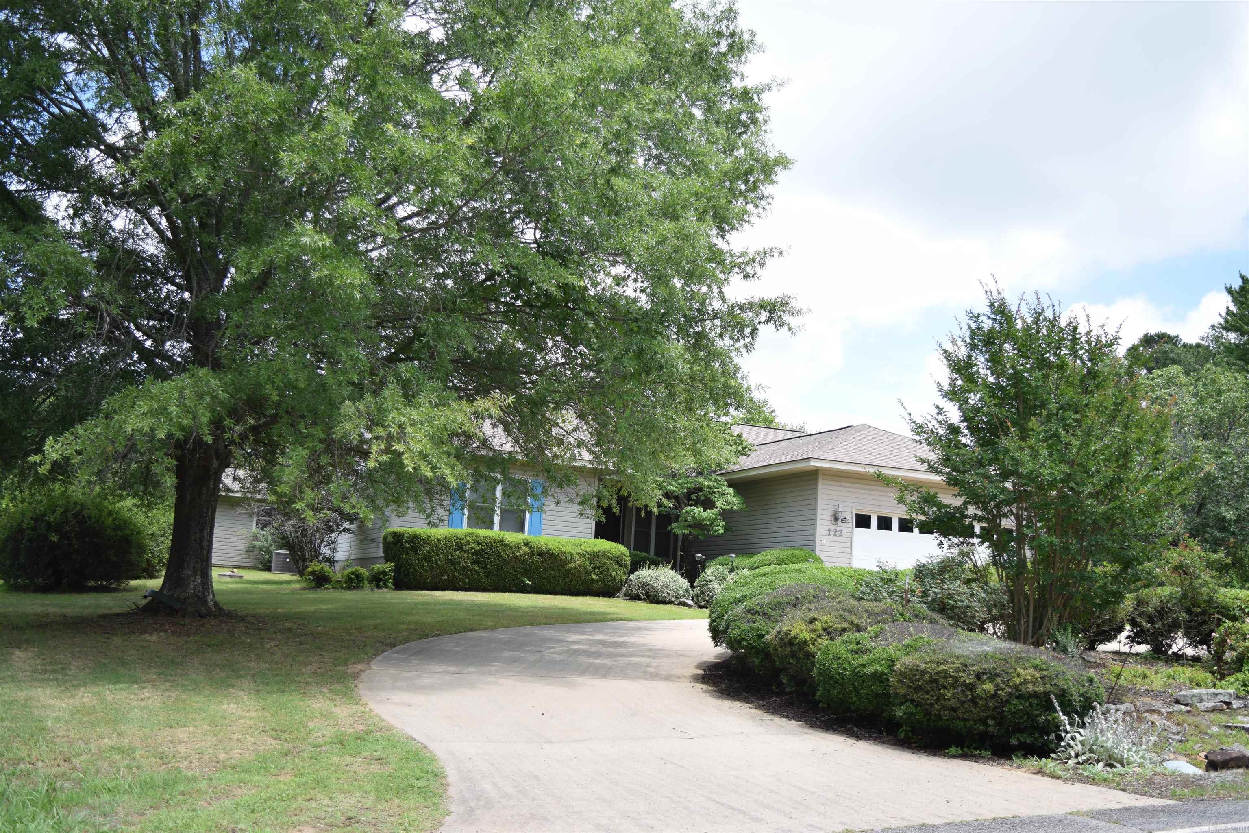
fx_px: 1249
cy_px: 416
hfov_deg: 53.1
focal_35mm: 36
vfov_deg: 36.9
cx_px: 624
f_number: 4
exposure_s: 1/400
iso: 100
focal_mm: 24
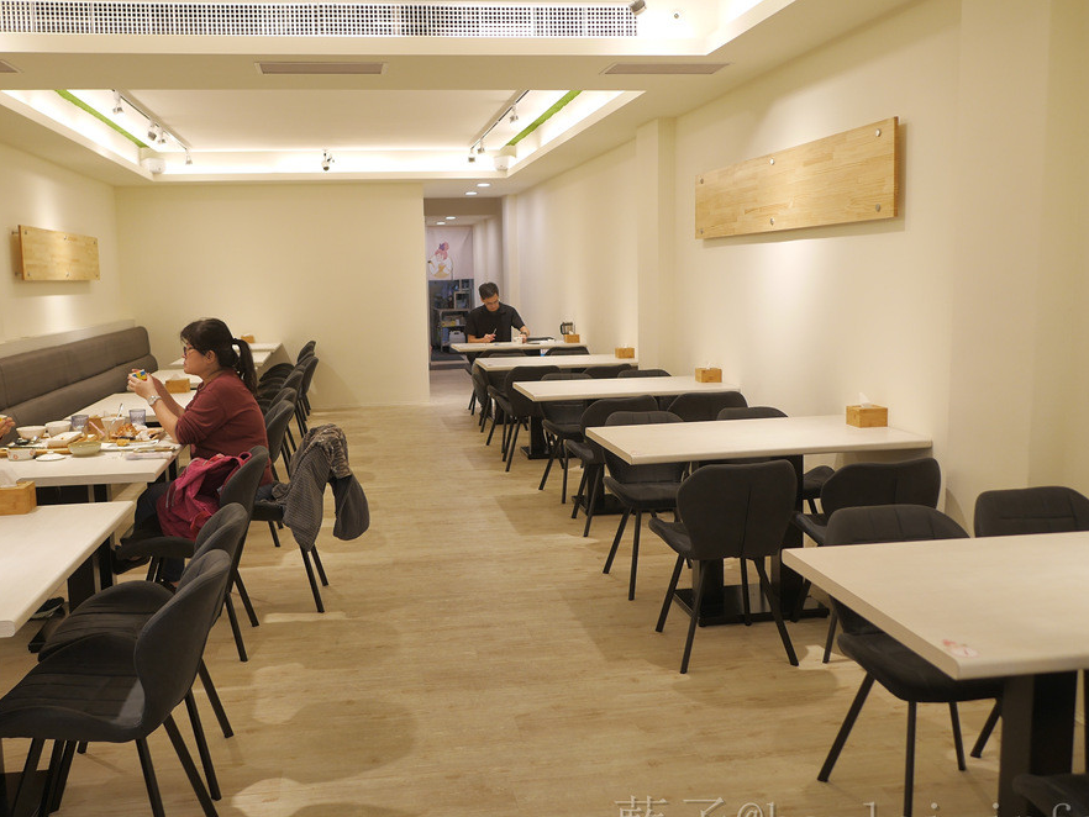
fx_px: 1070
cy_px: 401
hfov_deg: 53.9
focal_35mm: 34
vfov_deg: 41.8
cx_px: 504
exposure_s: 1/80
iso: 200
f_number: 2.2
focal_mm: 15
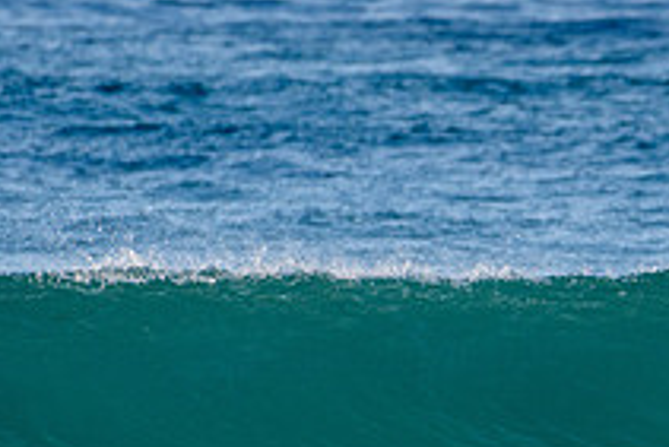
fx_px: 31389
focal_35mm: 1688
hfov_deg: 1.2
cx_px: 794
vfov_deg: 0.8
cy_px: 478
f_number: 5.6
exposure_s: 1/1600
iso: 280
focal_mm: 500
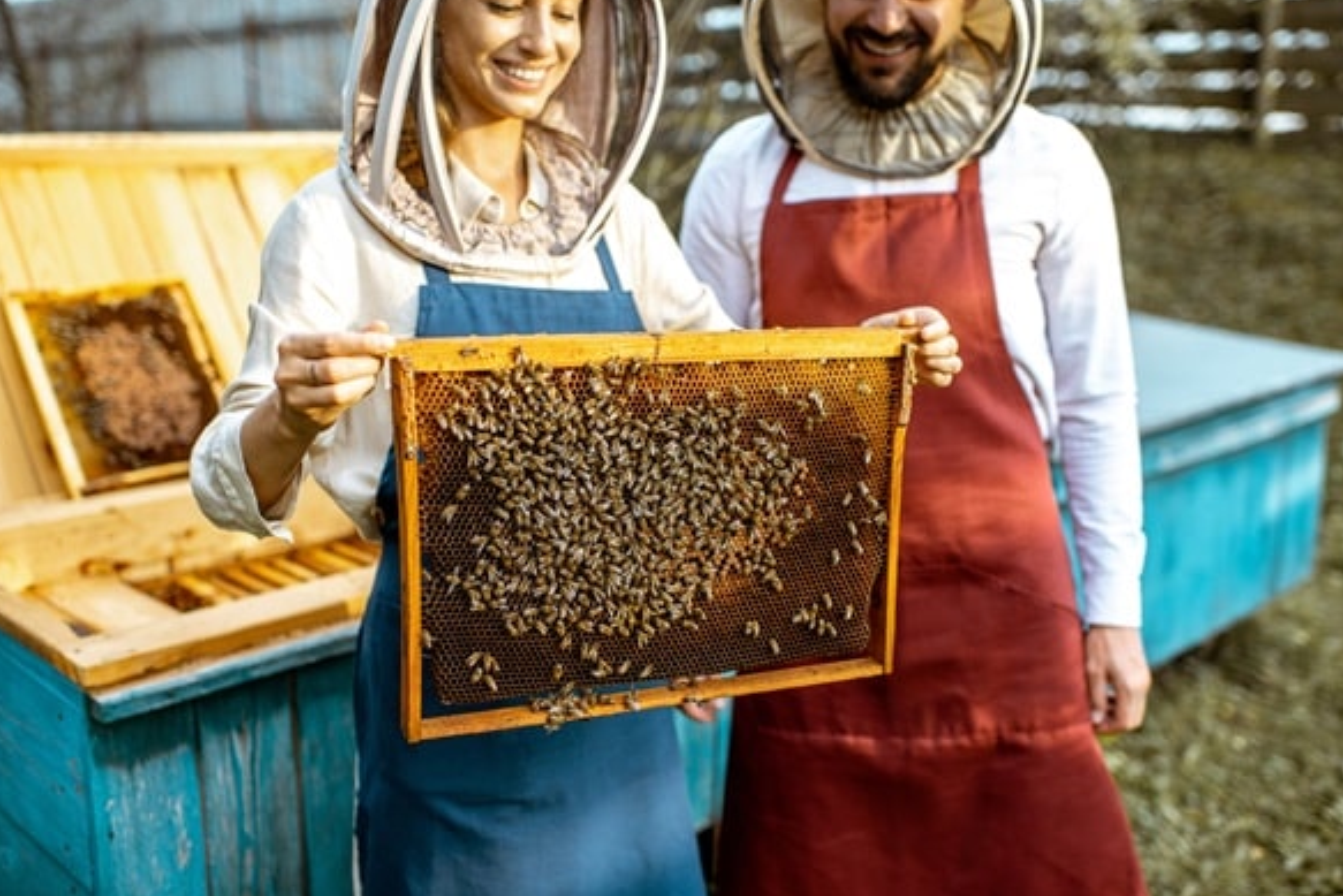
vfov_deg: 36.9
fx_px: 1343
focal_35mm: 36
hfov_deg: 53.1
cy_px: 445
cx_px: 675
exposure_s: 1/800
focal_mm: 35
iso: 400
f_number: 2.2
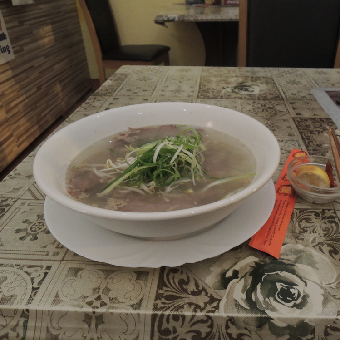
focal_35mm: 29
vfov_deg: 55.6
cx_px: 210
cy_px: 173
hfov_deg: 55.1
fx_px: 322
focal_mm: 4.3
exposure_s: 1/8
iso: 450
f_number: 2.8
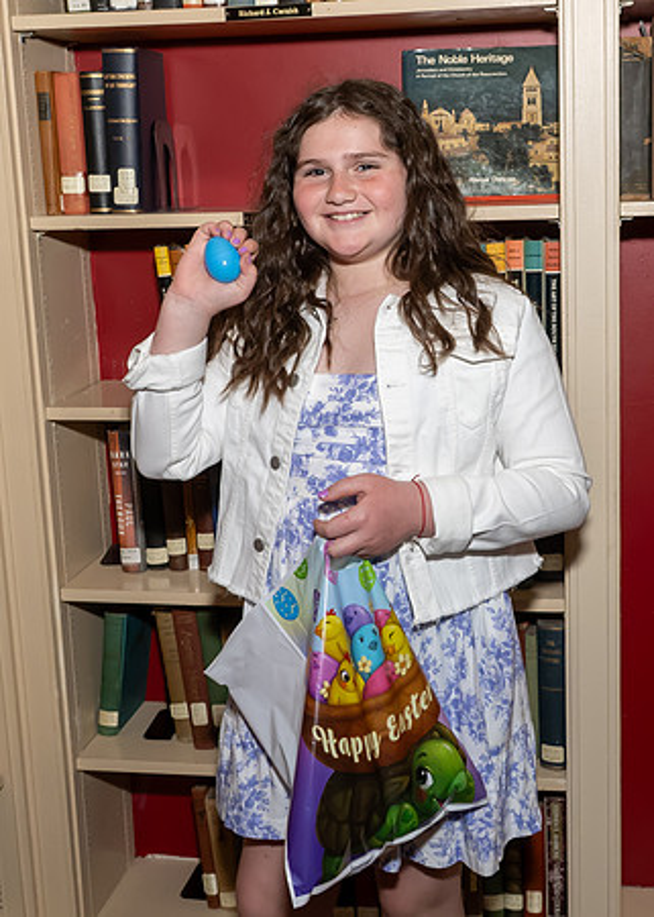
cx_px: 402
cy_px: 397
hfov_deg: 28.8
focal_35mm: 49
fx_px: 1271
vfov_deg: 39.6
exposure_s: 1/250
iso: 640
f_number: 7.1
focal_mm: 19
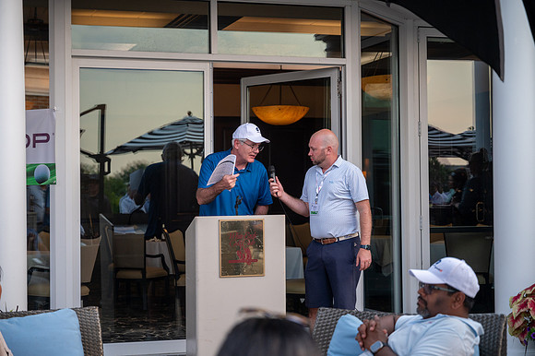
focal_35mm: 70
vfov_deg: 19.4
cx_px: 268
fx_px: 1041
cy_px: 178
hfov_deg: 28.8
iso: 500
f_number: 4
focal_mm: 70
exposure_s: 1/640
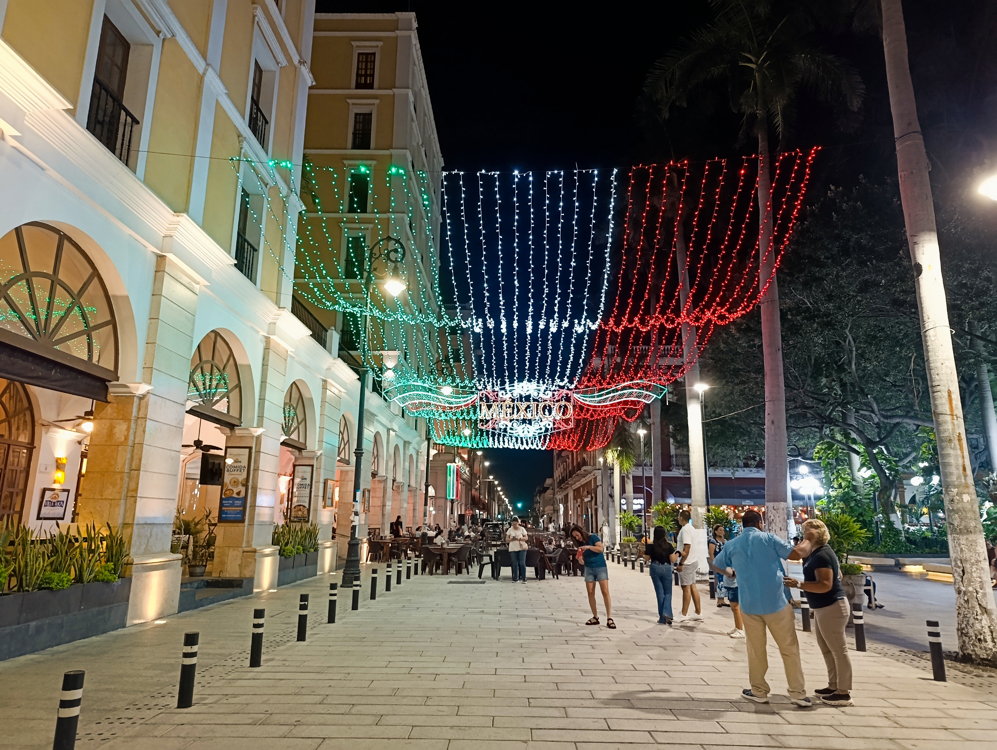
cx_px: 498
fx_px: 663
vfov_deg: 59.0
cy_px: 375
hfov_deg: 73.9
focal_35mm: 23
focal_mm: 6.11
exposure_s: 1/30
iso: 1000
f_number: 1.7
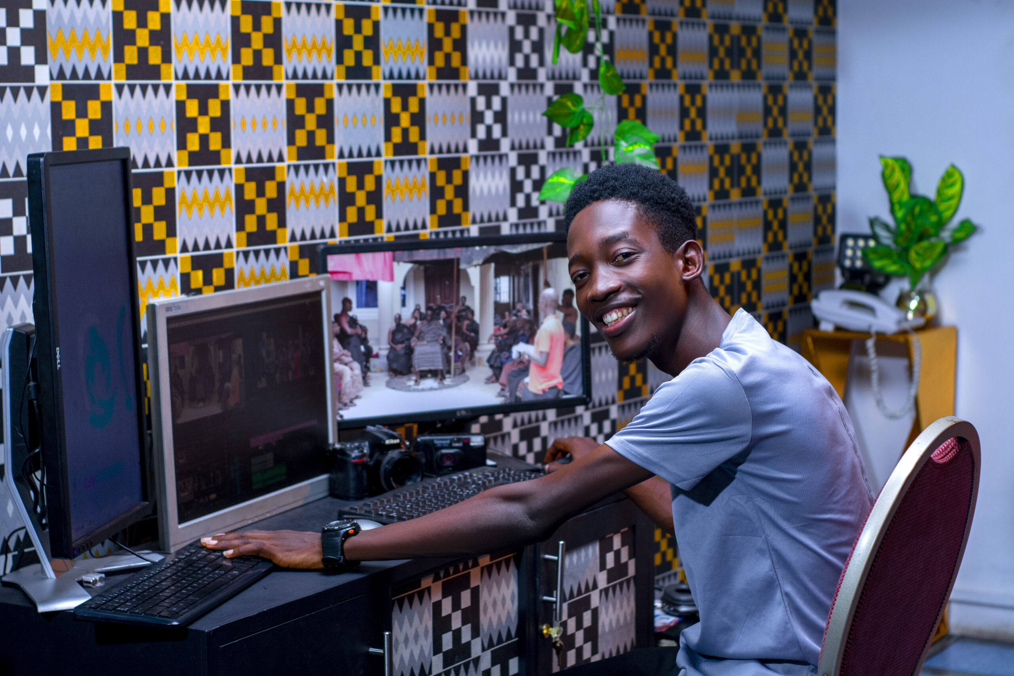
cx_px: 507
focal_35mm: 75
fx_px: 2112
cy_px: 338
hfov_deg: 27.0
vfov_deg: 18.2
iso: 400
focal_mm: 50
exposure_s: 1/160
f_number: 4
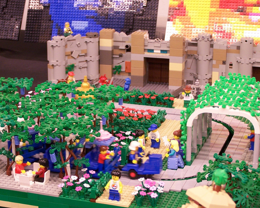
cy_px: 126
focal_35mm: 90
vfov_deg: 17.1
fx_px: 693
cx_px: 115
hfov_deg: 21.3
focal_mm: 11.5
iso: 80
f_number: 3.2
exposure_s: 1/2
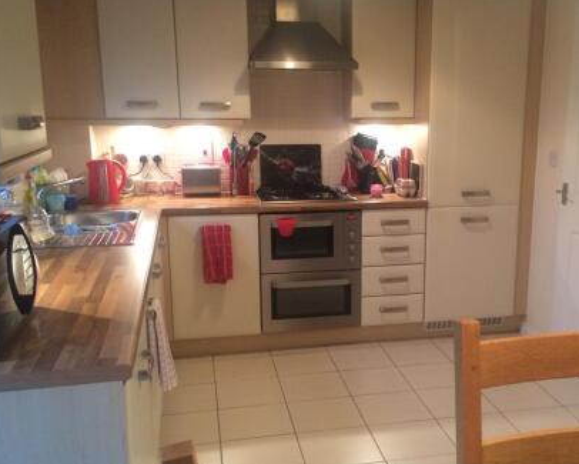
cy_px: 261
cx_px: 363
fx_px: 720
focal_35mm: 42
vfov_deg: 35.6
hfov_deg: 43.5
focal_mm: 4.12
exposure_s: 1/33
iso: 250
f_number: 2.2
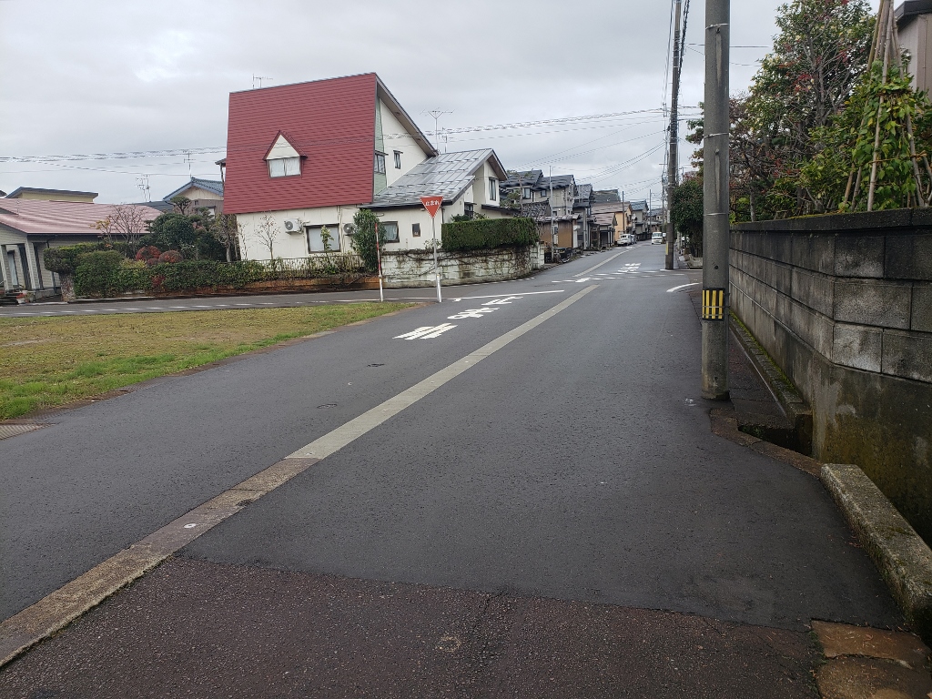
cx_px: 466
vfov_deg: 53.1
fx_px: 700
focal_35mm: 26
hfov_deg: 67.3
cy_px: 350
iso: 50
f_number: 2.4
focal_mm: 4.3
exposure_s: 1/105
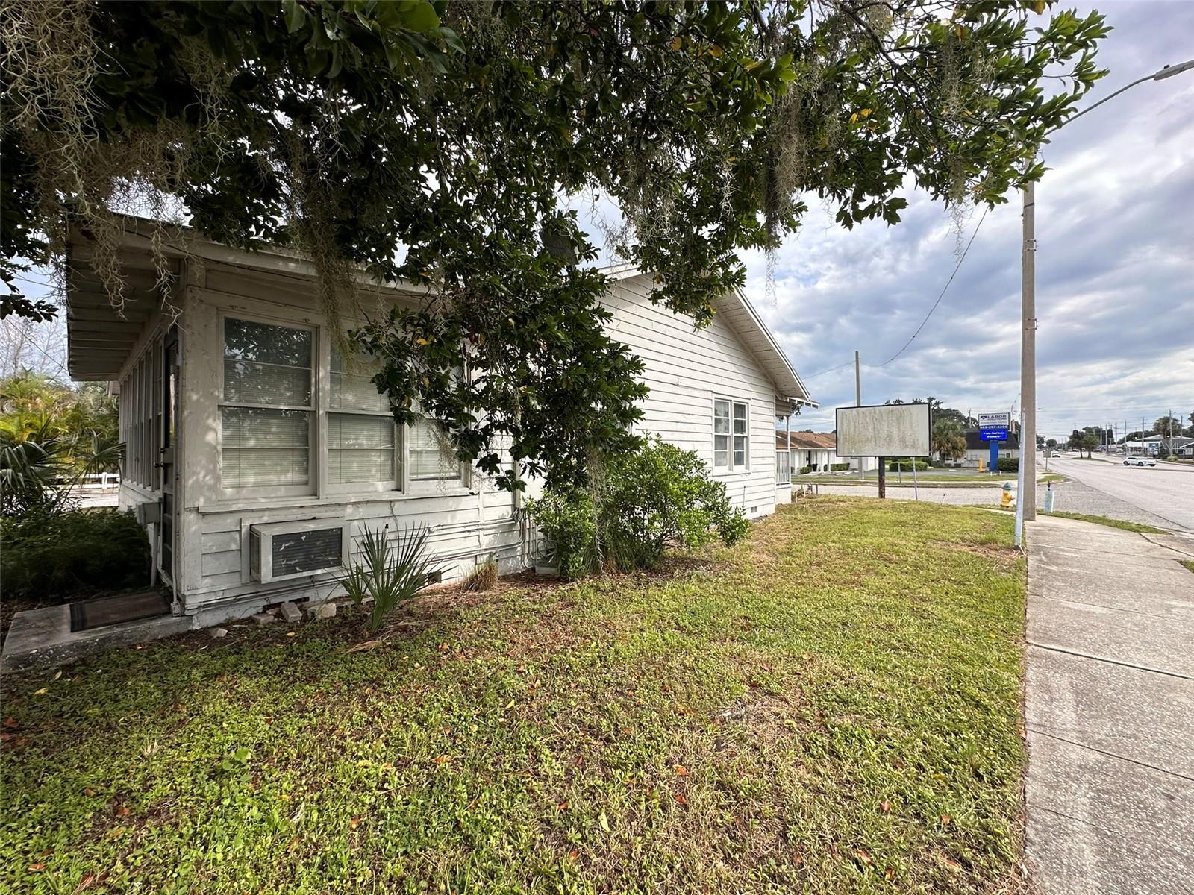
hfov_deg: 102.1
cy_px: 448
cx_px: 597
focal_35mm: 14
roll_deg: -0.1
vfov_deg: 85.7
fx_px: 483
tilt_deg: +1.1
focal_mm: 2.22
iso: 40
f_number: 2.2
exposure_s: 1/1182
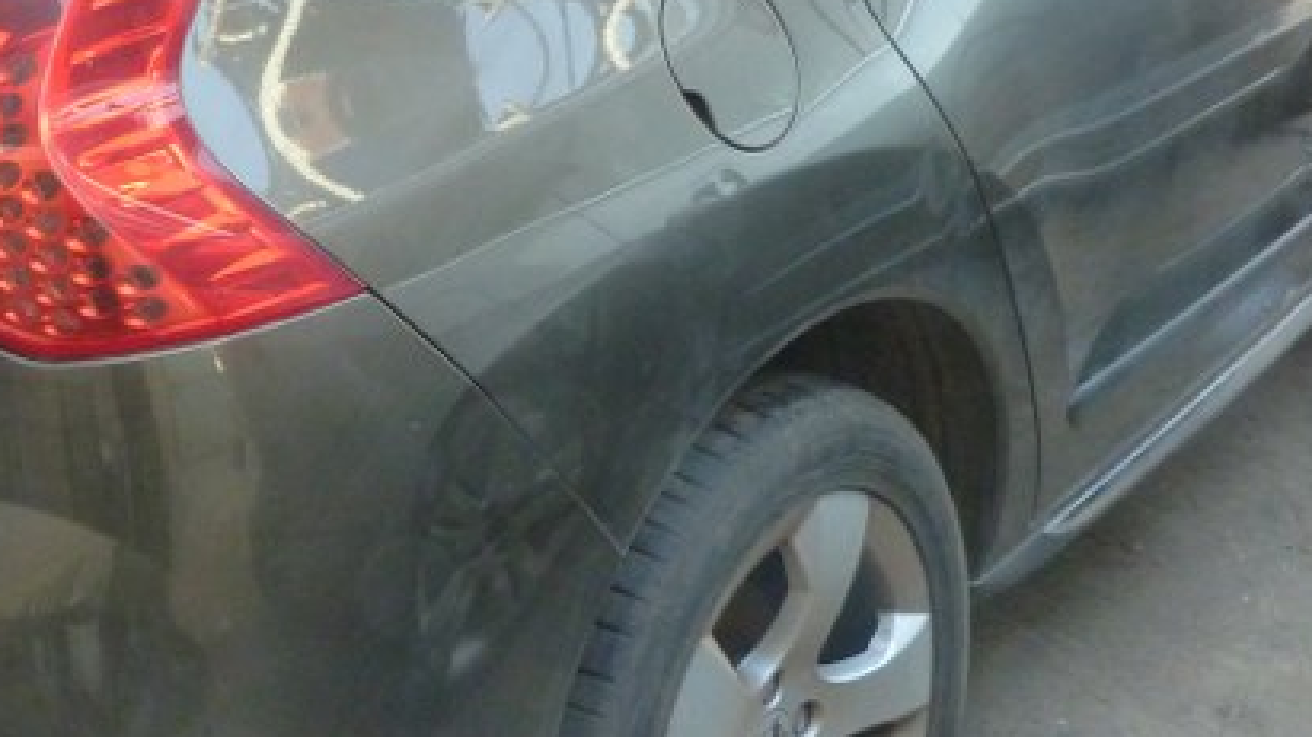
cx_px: 431
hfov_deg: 38.7
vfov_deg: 22.5
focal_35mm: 53
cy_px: 227
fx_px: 1843
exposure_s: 1/60
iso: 320
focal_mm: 4.5
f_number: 2.8
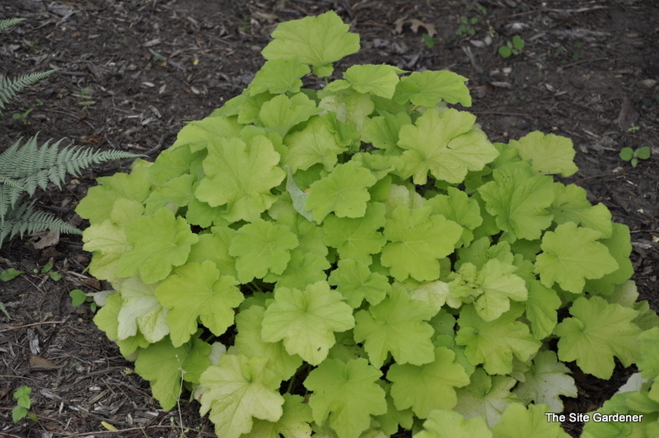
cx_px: 330
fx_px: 2332
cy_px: 219
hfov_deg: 16.1
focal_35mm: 128
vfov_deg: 10.7
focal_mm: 85
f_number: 7.1
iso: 200
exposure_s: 1/200
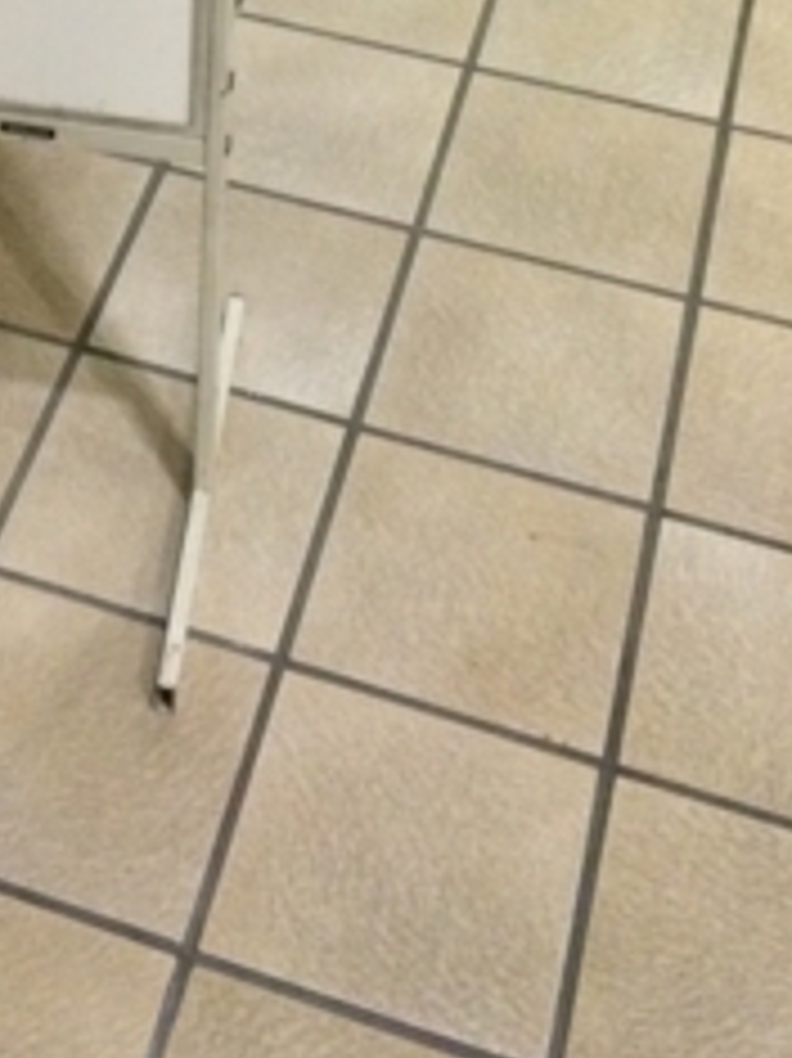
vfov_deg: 22.2
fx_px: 2412
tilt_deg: -31.1
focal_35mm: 79
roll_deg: +2.0
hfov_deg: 18.1
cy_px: -311
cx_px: -40
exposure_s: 1/20
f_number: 2.2
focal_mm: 4.15
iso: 320
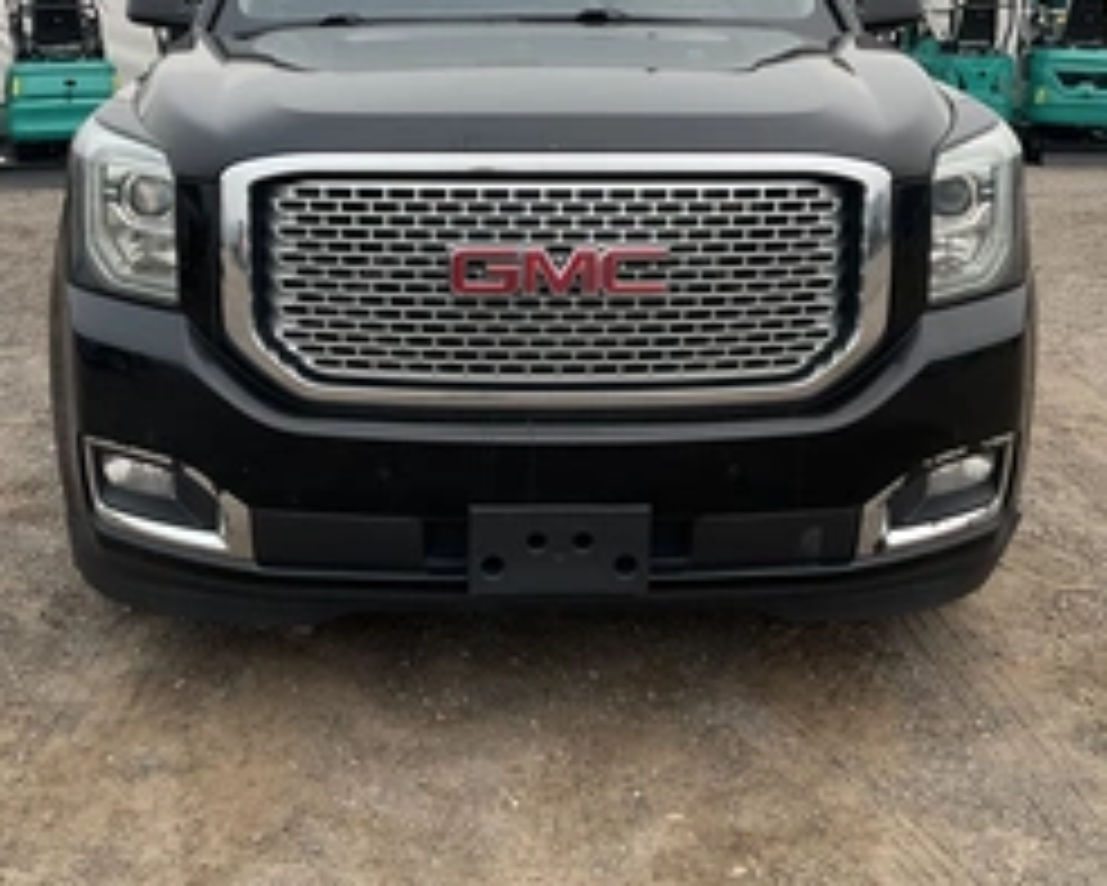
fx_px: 1508
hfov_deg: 40.3
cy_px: 319
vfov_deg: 32.6
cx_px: 500
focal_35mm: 46
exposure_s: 1/829
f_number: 1.8
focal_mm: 3
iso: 25
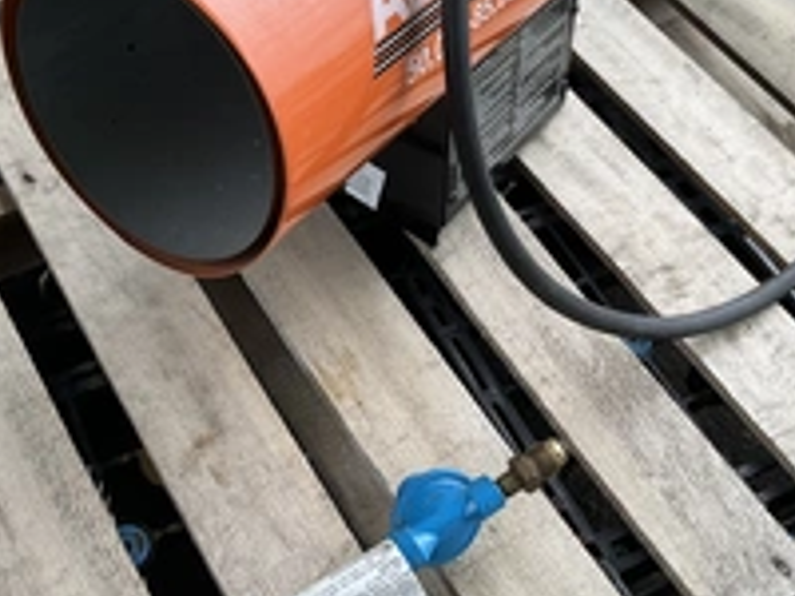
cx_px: 310
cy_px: 64
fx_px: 1332
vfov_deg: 24.5
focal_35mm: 58
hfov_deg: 33.1
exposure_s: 1/340
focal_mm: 3
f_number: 1.8
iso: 25
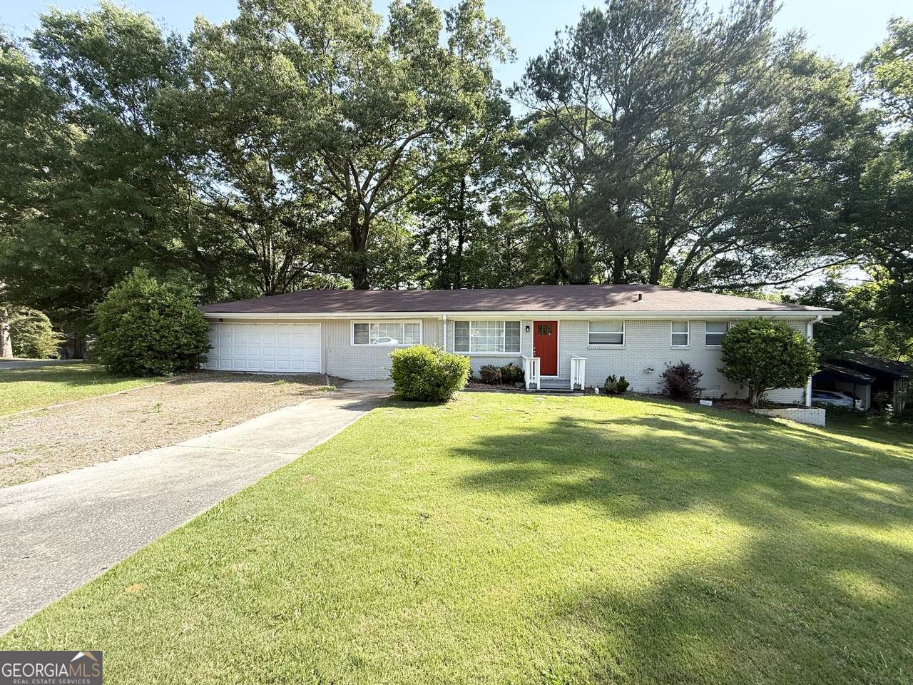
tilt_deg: -1.3
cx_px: 456
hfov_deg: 102.1
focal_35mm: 14
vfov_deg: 85.7
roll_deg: -0.1
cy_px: 342
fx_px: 369
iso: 50
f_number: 2.2
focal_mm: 2.22
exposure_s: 1/596
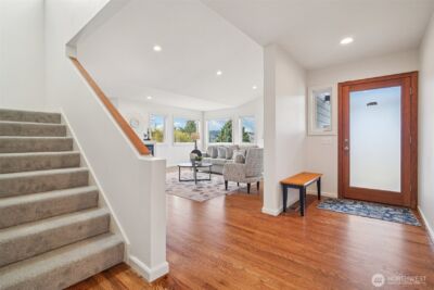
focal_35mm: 16
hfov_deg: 96.7
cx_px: 217
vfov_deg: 73.8
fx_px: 193
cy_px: 145
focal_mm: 16
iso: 1600
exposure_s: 1/80
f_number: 8
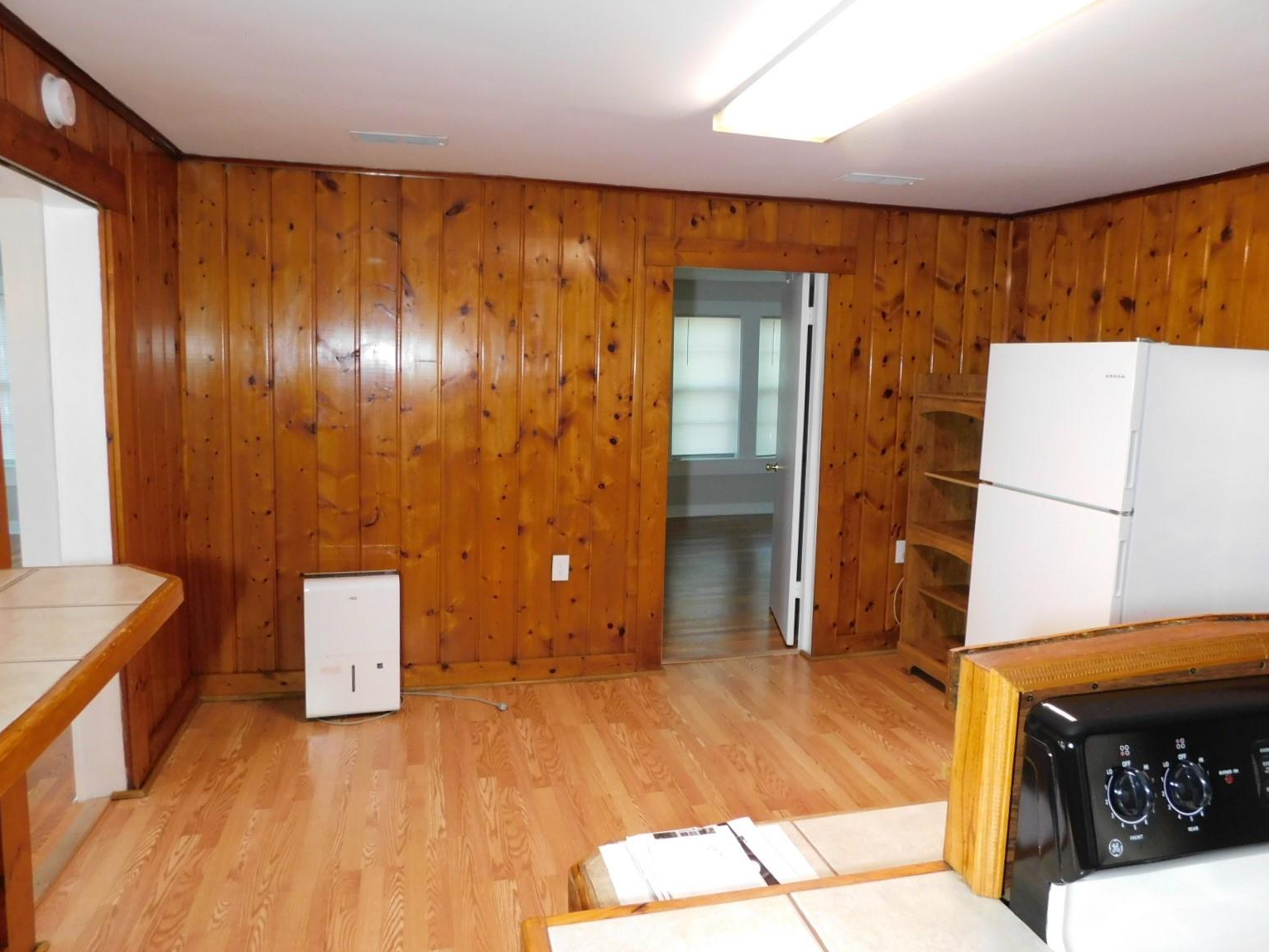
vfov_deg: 56.8
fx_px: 880
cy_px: 468
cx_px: 647
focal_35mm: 24
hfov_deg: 71.6
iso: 280
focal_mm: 4
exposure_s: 1/30
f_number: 3
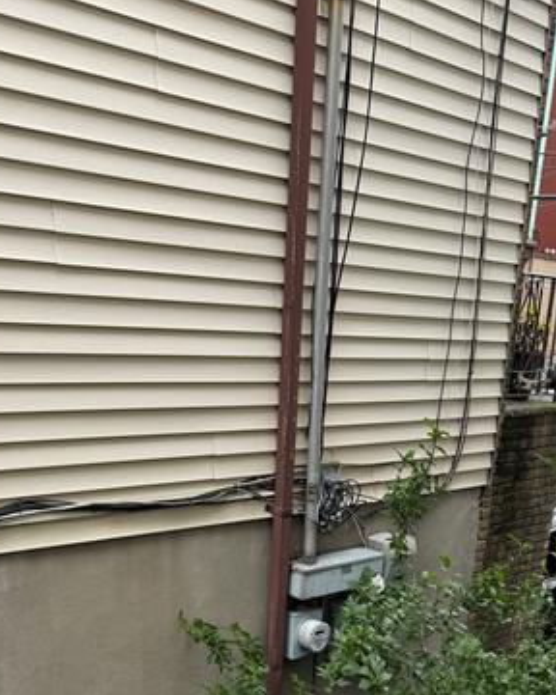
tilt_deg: -22.1
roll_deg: -7.2
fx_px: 1028
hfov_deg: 29.8
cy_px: 726
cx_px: 405
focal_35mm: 50
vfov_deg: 33.5
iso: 80
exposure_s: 1/658
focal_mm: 6.76
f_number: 1.78
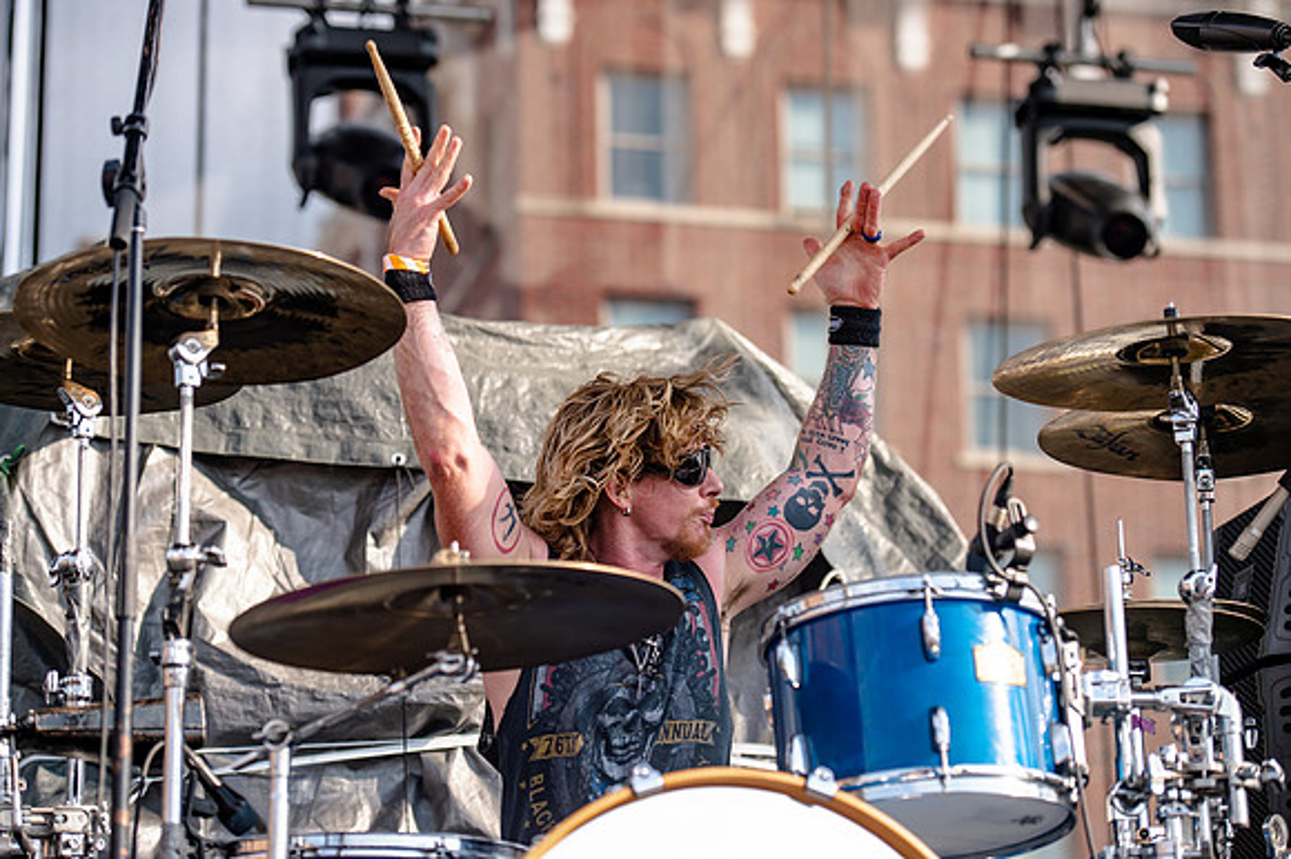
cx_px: 646
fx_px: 3584
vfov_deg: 13.7
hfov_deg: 20.4
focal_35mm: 100
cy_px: 430
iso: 125
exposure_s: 1/800
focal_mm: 100
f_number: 4
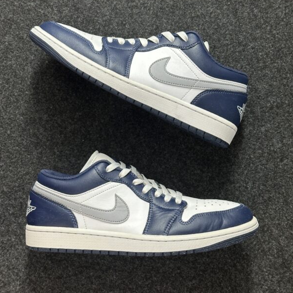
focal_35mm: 57
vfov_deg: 30.0
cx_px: 146
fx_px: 546
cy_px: 135
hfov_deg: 30.0
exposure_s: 1/33
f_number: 1.78
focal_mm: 6.86
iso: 200
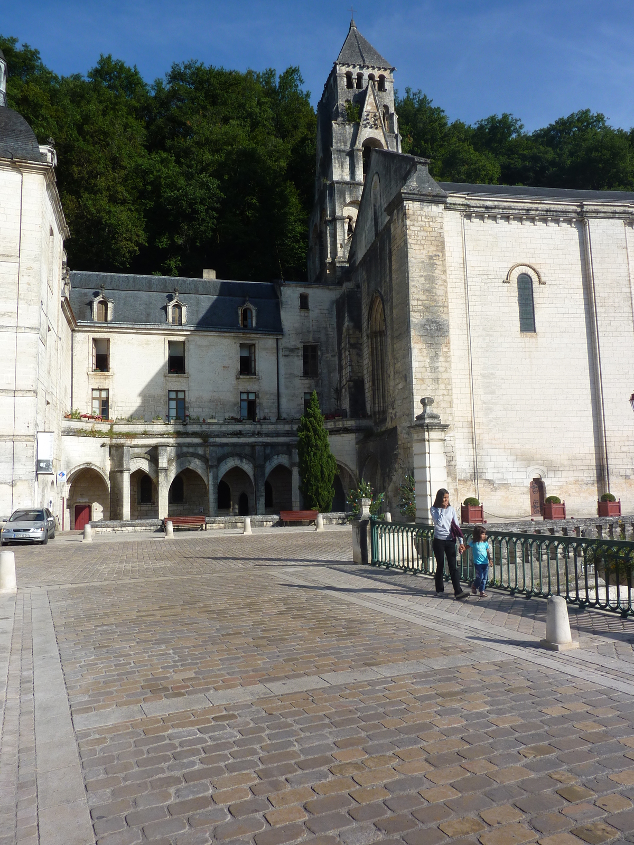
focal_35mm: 25
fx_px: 611
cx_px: 317
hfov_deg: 54.9
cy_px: 422
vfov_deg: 69.4
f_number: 5
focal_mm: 4.1
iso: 80
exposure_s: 1/400
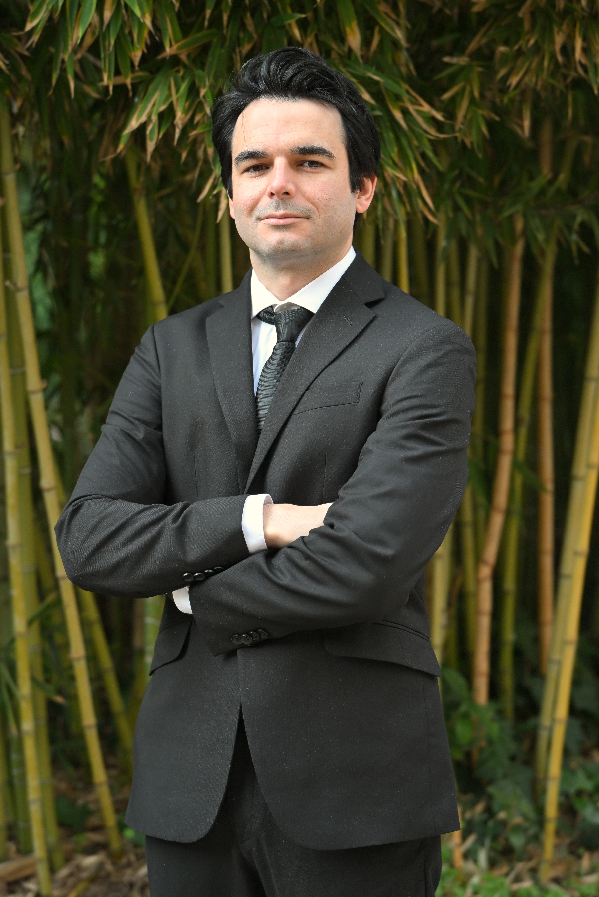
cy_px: 448
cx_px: 300
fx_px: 2518
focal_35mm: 101
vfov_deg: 20.2
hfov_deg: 13.6
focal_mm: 101
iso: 640
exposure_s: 1/320
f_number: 4
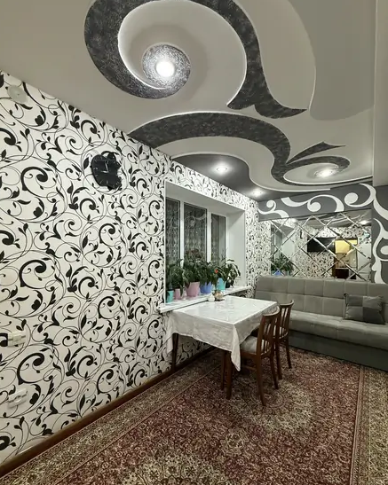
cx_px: 190
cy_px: 257
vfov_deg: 96.7
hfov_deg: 84.0
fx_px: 215
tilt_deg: +0.9
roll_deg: -0.9
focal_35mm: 15
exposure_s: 1/50
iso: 250
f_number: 2.2
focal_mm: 2.22
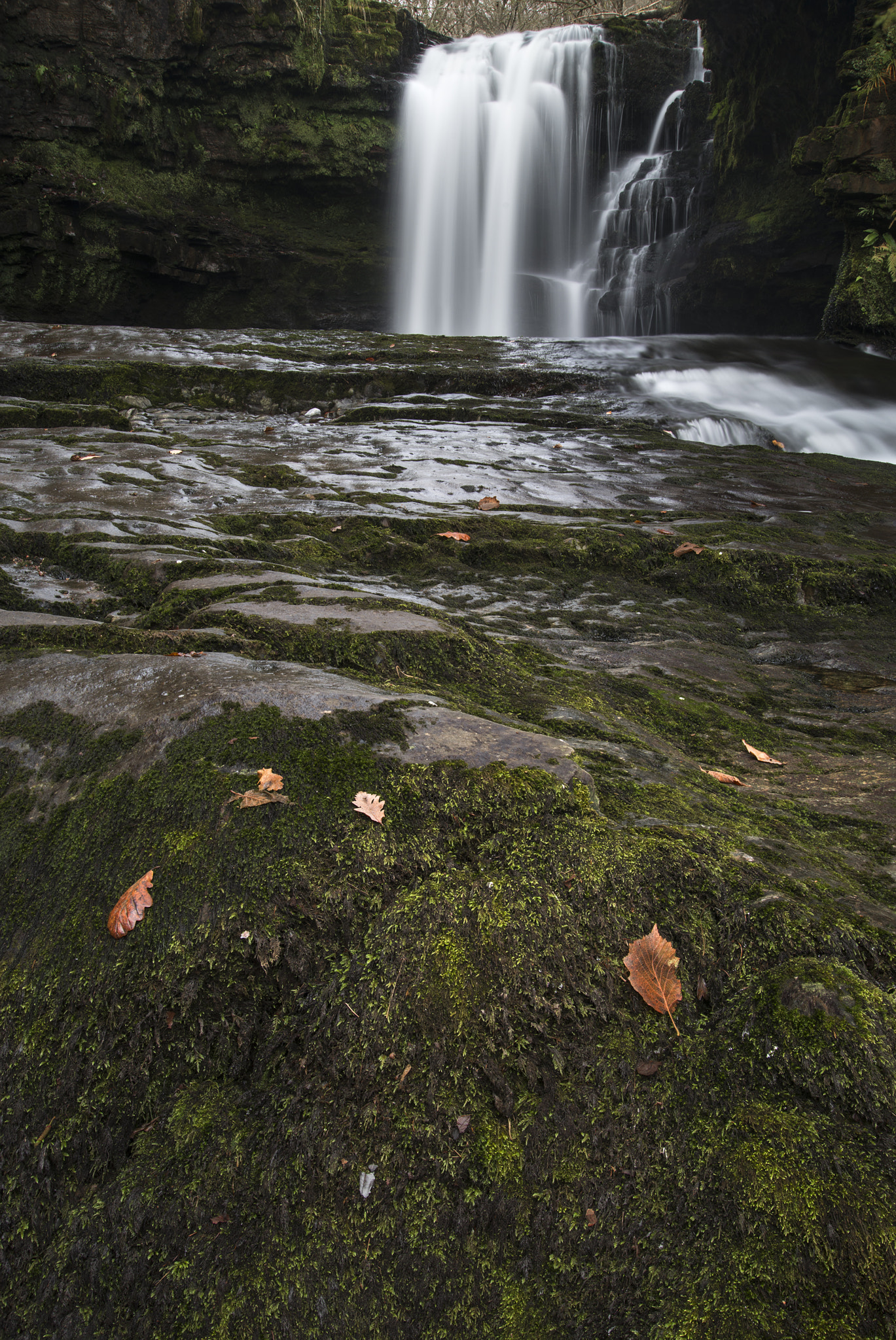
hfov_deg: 38.9
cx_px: 448
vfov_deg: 55.8
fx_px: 1267
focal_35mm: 34
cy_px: 670
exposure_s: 8
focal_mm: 34
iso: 100
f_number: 16
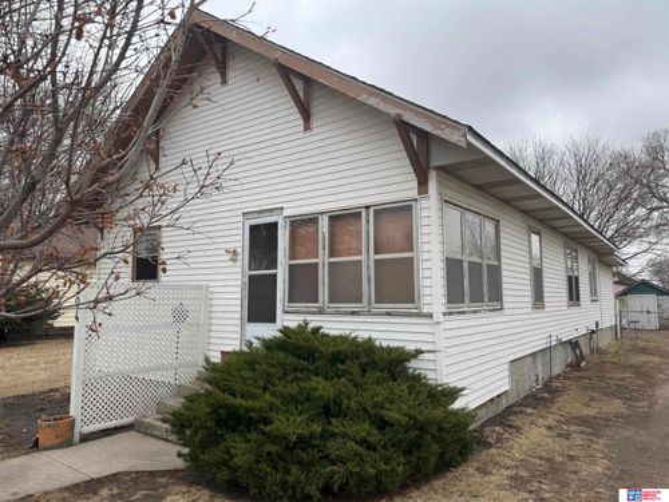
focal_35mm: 24
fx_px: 464
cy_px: 251
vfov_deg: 56.8
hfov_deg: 71.6
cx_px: 334
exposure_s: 1/1172
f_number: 1.78
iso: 80
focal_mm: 6.76
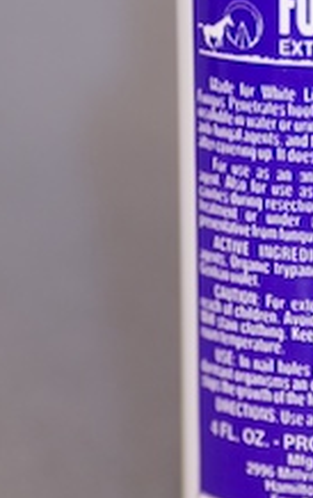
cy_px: 329
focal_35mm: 269
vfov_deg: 7.8
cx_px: 276
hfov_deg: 4.9
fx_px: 3657
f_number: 2.8
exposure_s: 1/10
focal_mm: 60
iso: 200
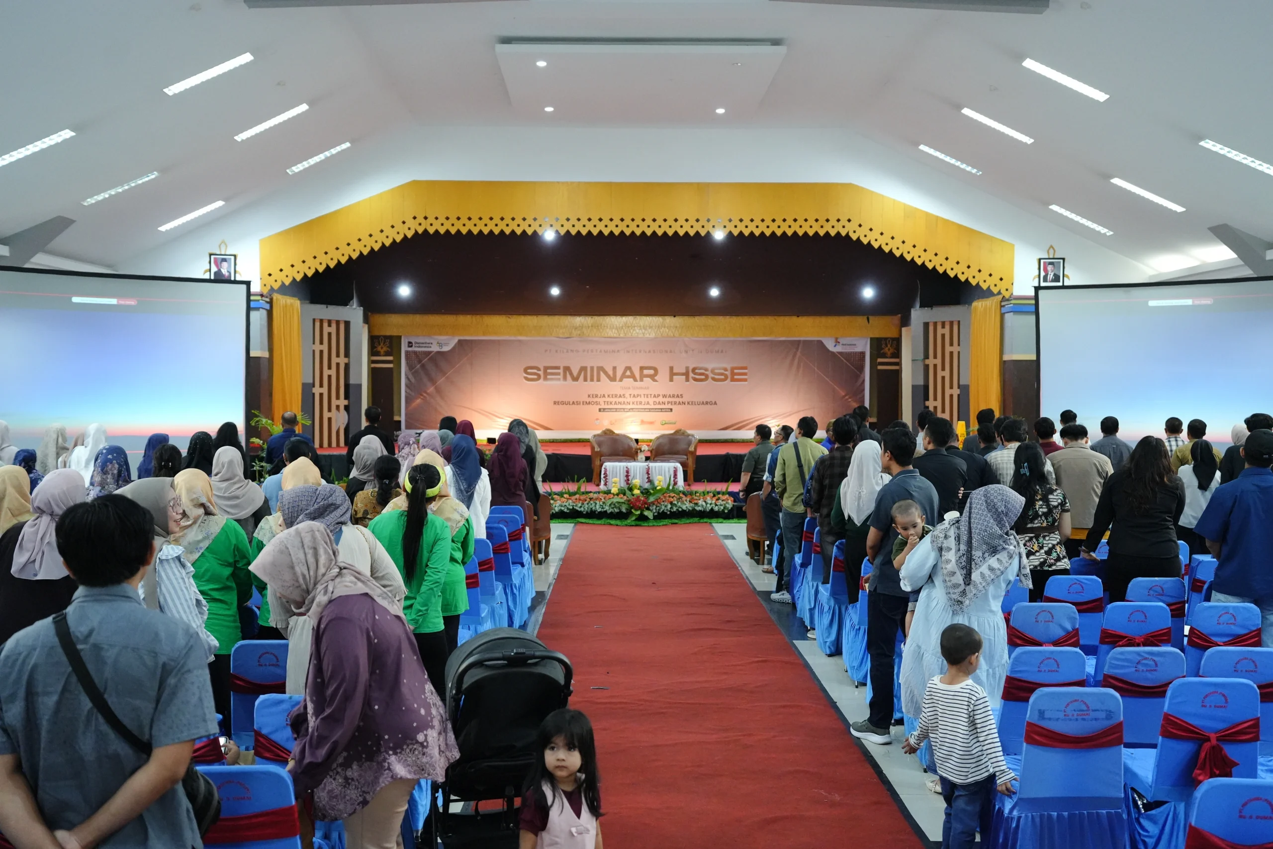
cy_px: 424
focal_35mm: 35
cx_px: 636
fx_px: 1238
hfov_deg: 54.4
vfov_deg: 37.9
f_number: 3.2
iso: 6400
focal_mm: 35
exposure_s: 1/200
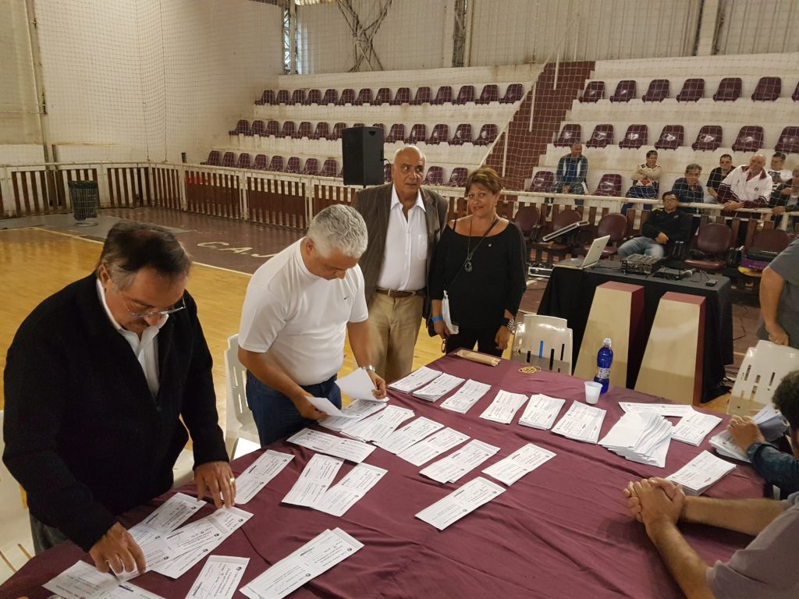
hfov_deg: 67.3
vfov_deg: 53.1
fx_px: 600
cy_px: 300
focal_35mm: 26
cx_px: 400
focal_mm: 4.2
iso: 500
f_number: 1.7
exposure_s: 1/60
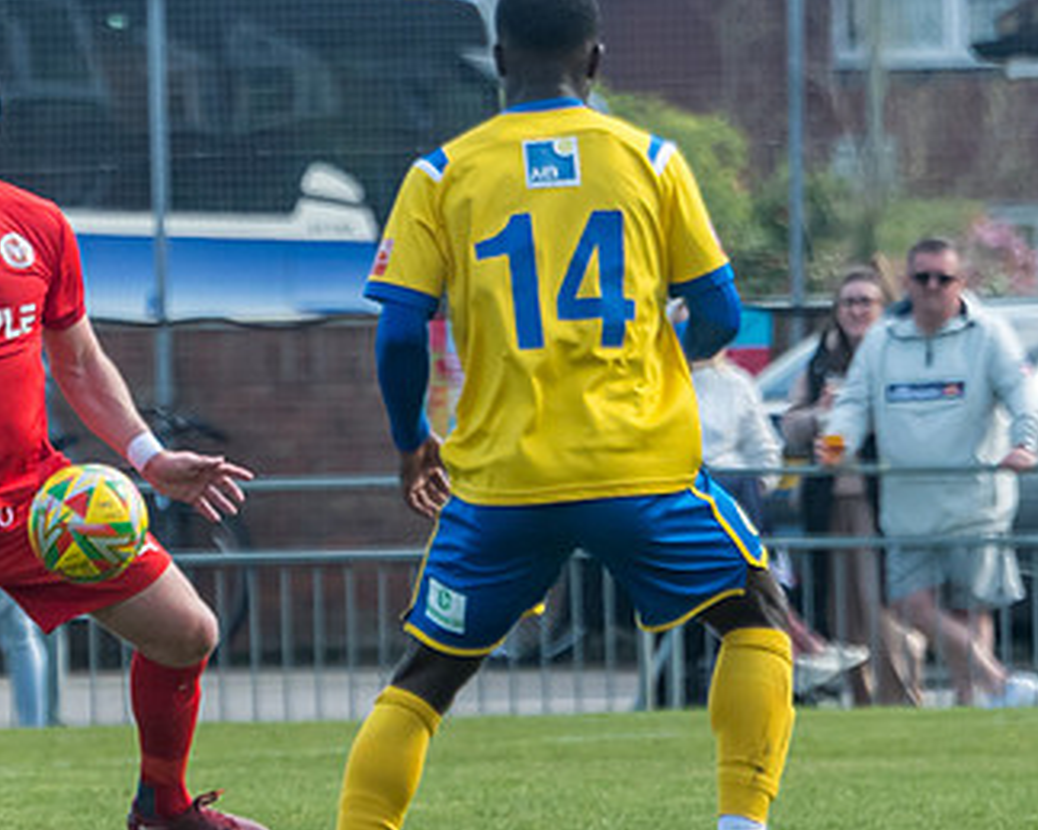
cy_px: 124
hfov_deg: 2.5
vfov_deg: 2.0
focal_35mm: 760
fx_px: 23341
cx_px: -339
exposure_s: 1/3200
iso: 400
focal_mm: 210
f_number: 4
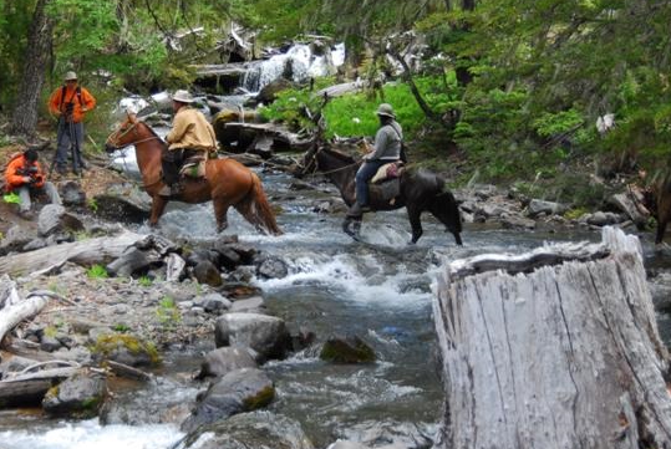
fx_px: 1661
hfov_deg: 22.7
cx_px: 217
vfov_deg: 15.4
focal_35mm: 89
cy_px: 158
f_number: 5
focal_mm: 40
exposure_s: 1/90
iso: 100
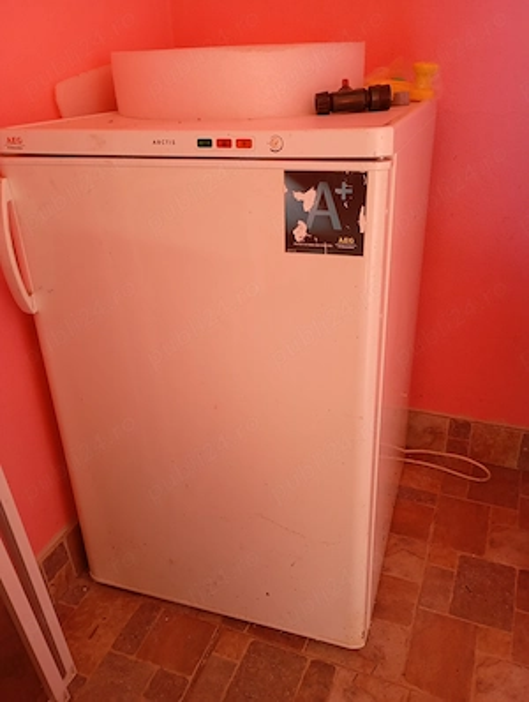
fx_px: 569
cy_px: 351
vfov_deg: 63.4
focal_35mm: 28
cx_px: 264
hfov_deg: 49.9
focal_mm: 4.27
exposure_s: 1/33.3
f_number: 1.8
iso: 862
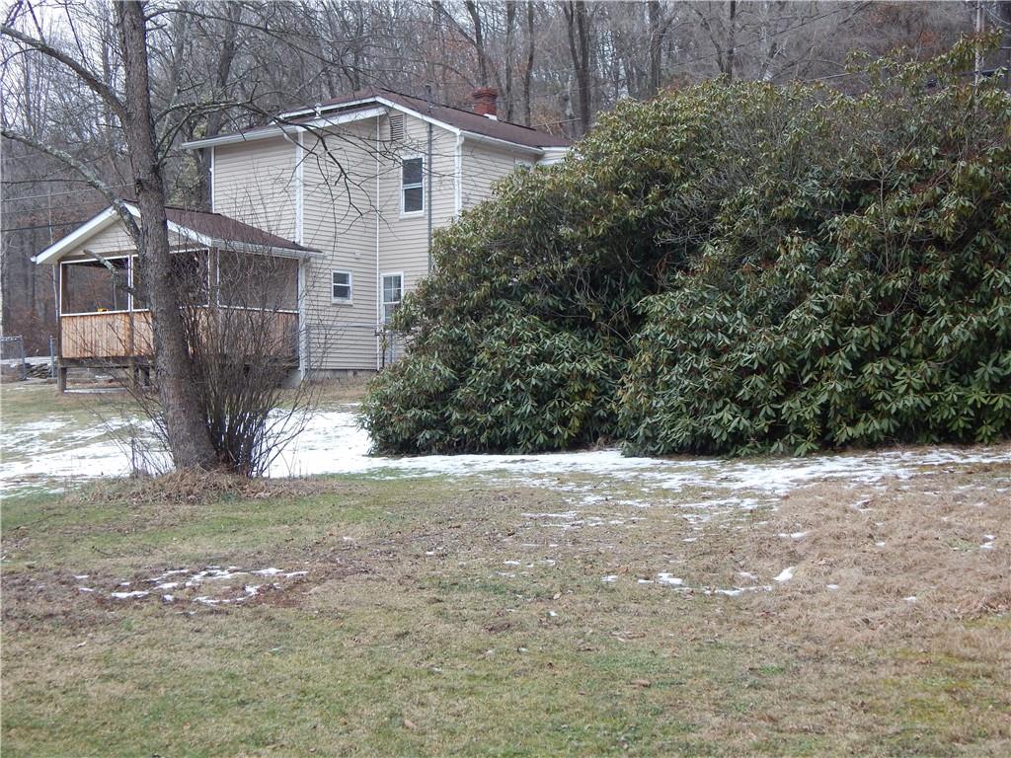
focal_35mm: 48
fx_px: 1402
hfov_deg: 39.7
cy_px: 379
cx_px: 506
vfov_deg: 30.3
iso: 125
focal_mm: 8.6
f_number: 3.7
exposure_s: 1/60
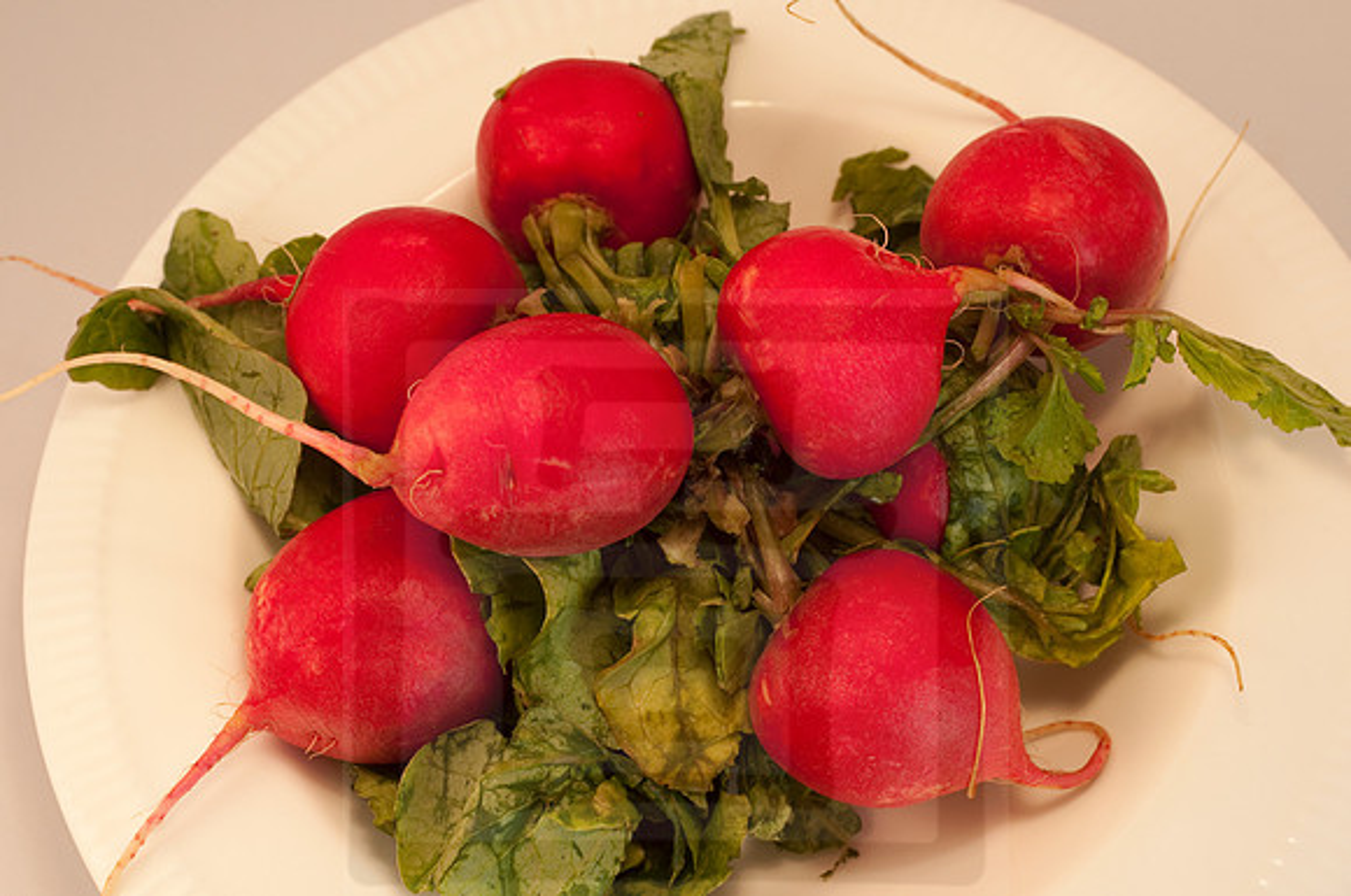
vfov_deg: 18.1
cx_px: 676
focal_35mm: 75
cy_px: 448
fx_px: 2811
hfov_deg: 27.0
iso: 200
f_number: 7.1
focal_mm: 50
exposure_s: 1/200
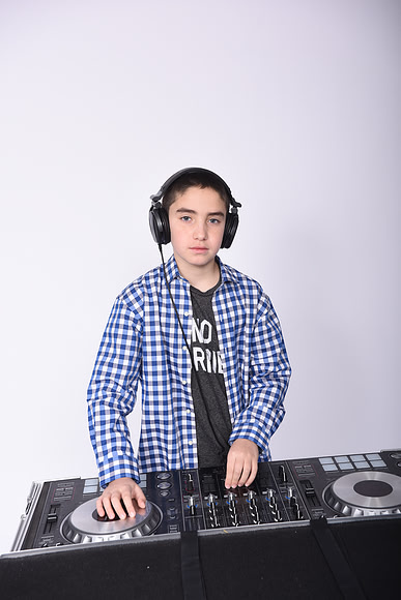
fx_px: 801
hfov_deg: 28.1
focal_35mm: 48
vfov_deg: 41.1
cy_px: 300
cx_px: 200
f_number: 8
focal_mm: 48
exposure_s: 1/250
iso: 200
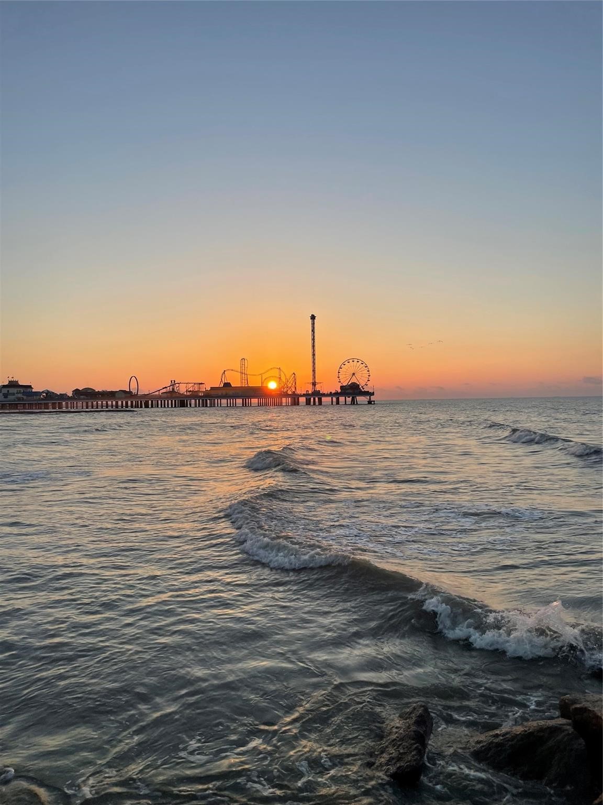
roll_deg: +1.2
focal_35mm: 26
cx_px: 302
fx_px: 604
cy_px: 402
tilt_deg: +0.3
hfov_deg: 53.1
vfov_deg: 67.3
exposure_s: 1/1401
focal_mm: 4.2
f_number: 1.6
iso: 32
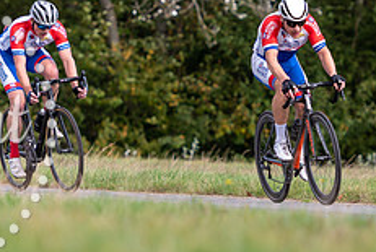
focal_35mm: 509
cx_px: 273
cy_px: 69
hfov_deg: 4.0
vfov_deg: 2.7
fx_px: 5326
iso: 160
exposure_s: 1/1250
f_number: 2.8
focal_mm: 160
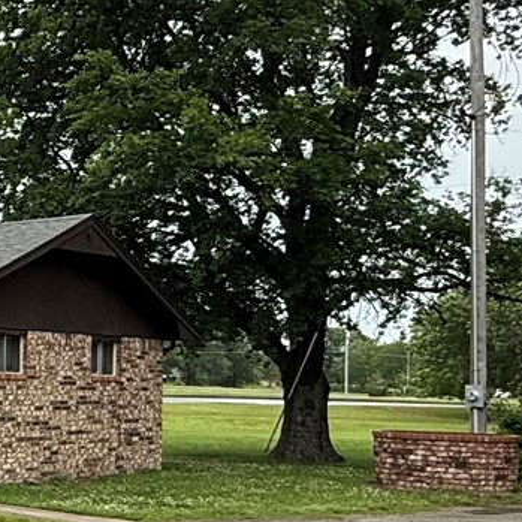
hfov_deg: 21.5
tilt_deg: +1.1
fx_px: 1160
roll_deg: -1.3
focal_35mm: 68
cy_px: 369
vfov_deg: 25.2
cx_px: -245
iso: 50
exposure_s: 1/1167
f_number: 2.2
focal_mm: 2.22
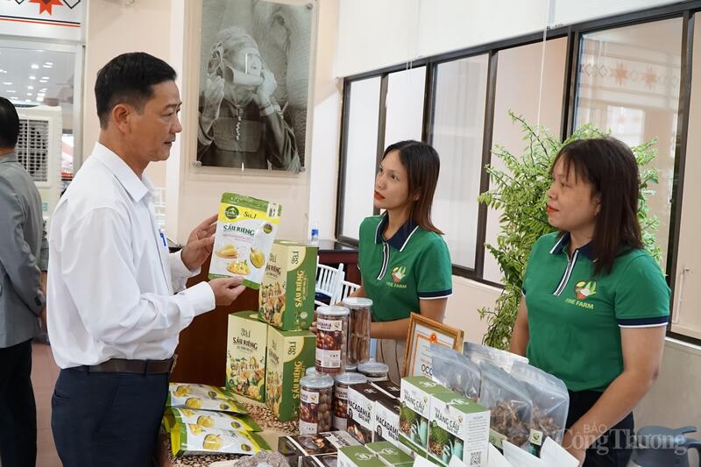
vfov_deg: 40.0
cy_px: 234
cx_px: 350
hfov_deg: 57.2
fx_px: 642
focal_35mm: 33
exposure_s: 1/60
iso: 1250
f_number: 4
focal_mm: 22
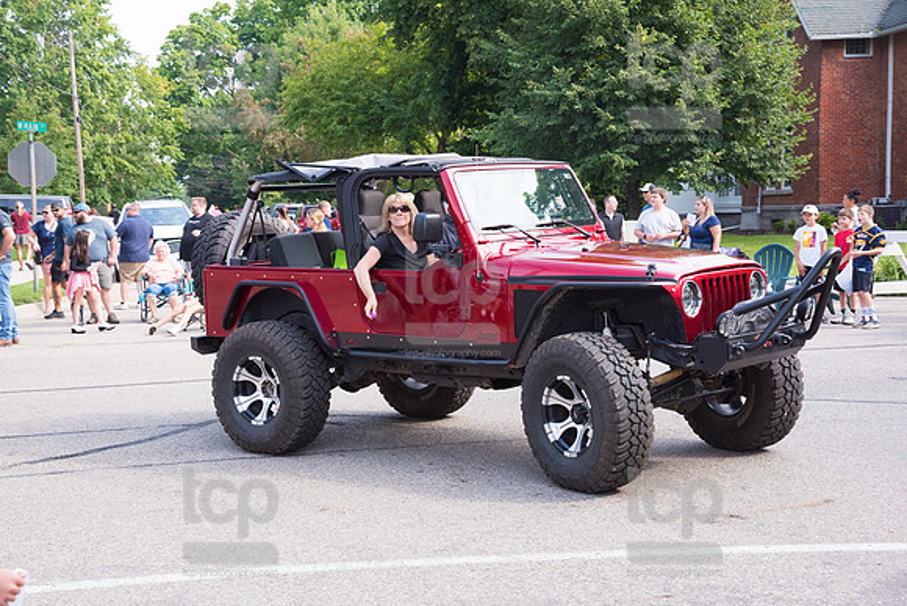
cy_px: 303
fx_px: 1386
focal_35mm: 55
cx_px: 454
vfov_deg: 24.6
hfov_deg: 36.2
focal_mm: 55
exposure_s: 1/500
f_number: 6.3
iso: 900
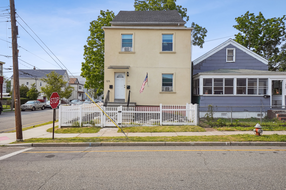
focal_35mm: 25
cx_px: 143
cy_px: 95
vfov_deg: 51.3
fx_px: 199
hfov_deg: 71.5
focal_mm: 17
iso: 160
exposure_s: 1/800
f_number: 8
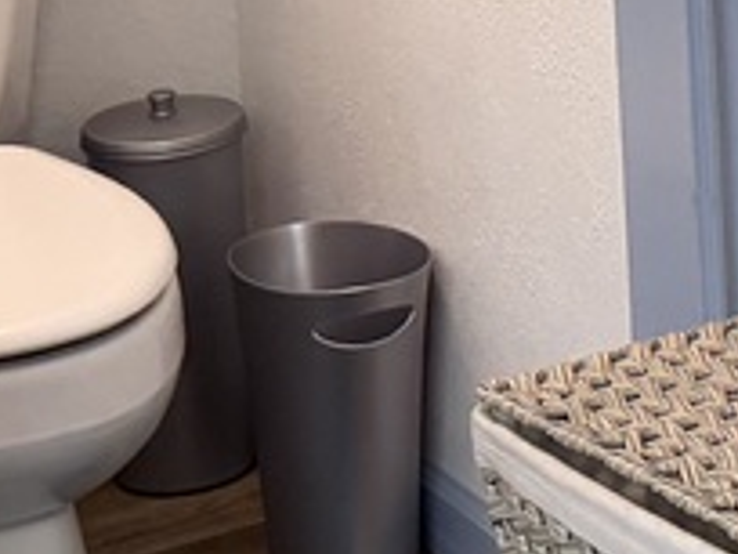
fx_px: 3603
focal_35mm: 169
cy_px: -435
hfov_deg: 11.1
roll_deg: +1.7
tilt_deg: -9.8
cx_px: 1197
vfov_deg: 8.5
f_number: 1.78
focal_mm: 6.76
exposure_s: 1/120
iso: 200
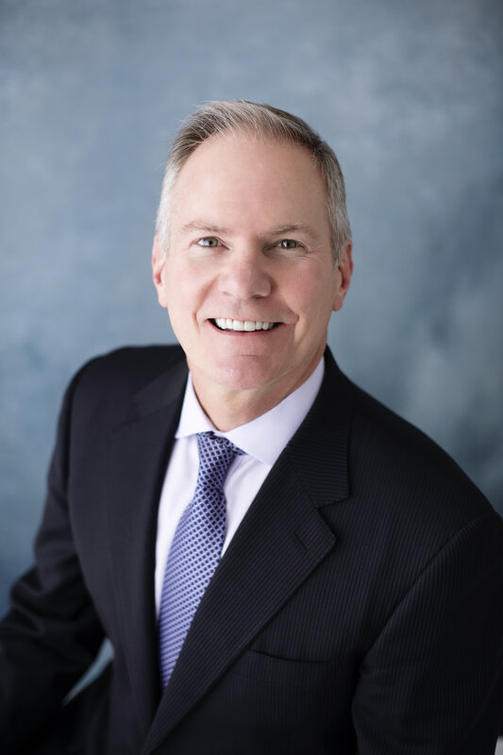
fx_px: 1048
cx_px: 252
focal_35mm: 50
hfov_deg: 27.0
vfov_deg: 39.6
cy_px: 378
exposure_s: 1/400
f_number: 2.2
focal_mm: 50
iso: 200
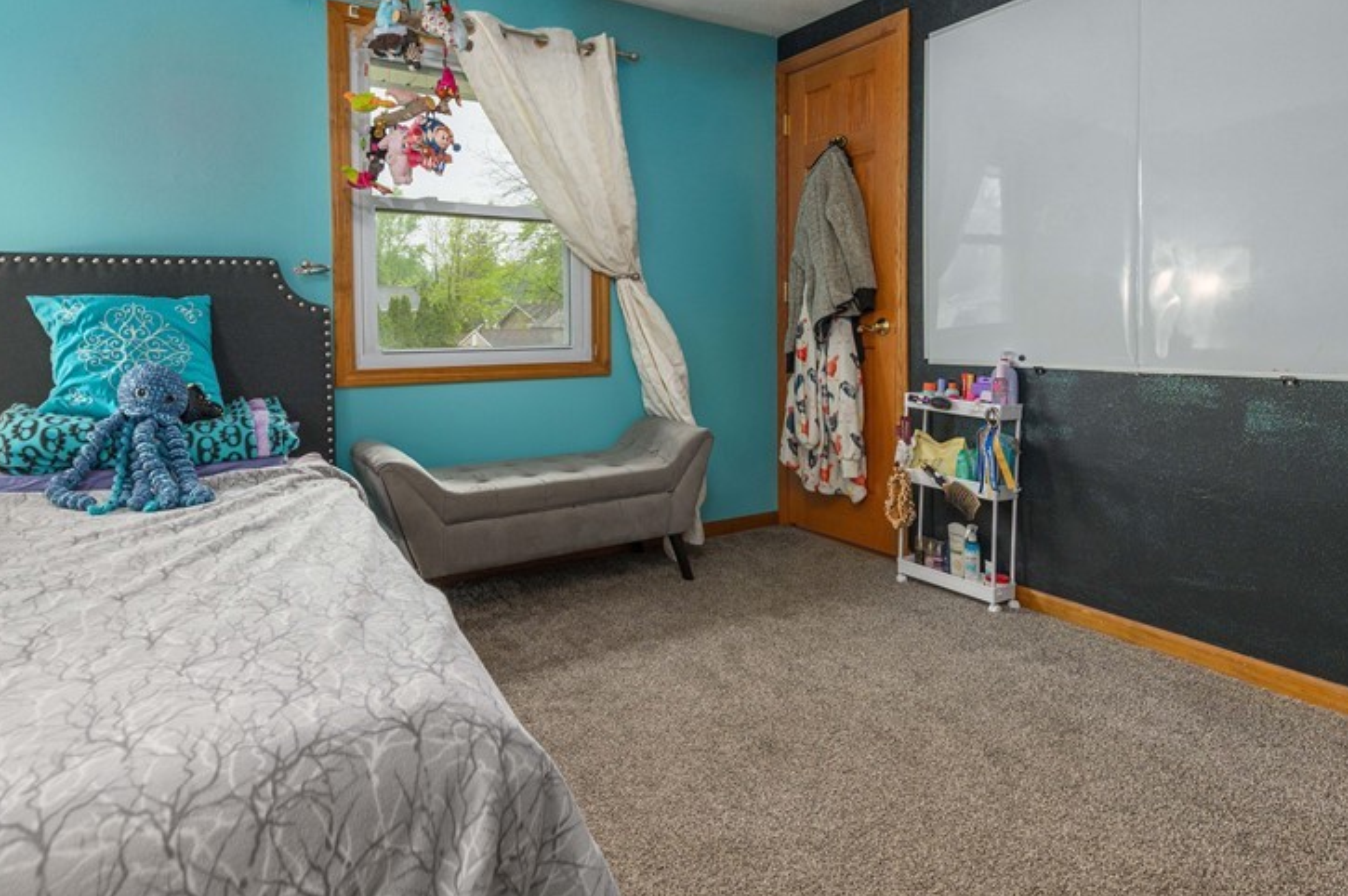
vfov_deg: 58.7
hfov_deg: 81.2
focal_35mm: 21
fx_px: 786
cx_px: 631
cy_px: 341
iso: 400
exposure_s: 1/60
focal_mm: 14
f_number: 8
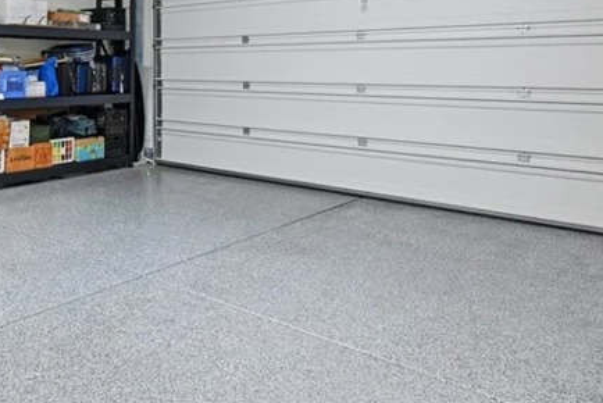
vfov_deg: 37.0
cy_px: 66
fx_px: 573
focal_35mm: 34
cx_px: 81
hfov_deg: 50.4
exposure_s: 1/25
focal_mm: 14.5
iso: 500
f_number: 9
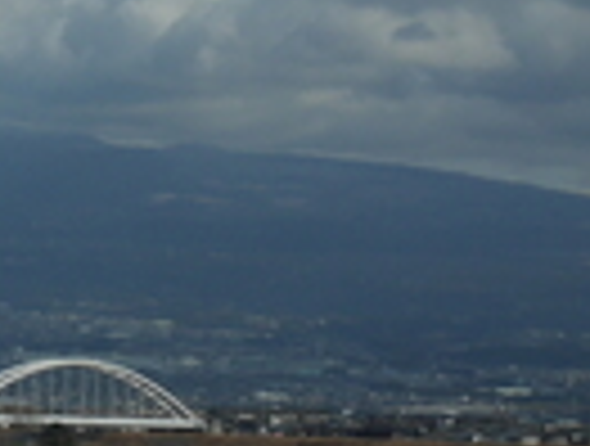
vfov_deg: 6.0
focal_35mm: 247
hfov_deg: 7.6
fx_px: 4222
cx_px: -671
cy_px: 34
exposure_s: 1/320
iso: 200
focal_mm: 27
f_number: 9
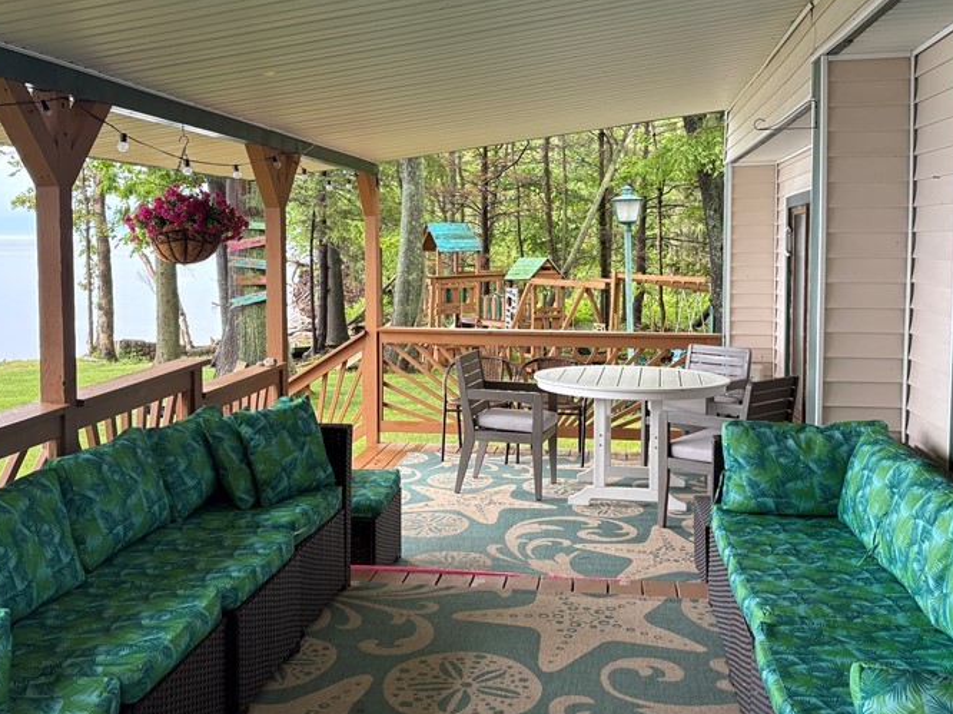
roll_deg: +0.6
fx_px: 1101
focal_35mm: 40
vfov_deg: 35.9
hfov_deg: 46.8
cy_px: 306
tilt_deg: -3.7
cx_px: 485
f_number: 1.6
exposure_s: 1/284
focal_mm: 5.96
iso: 64
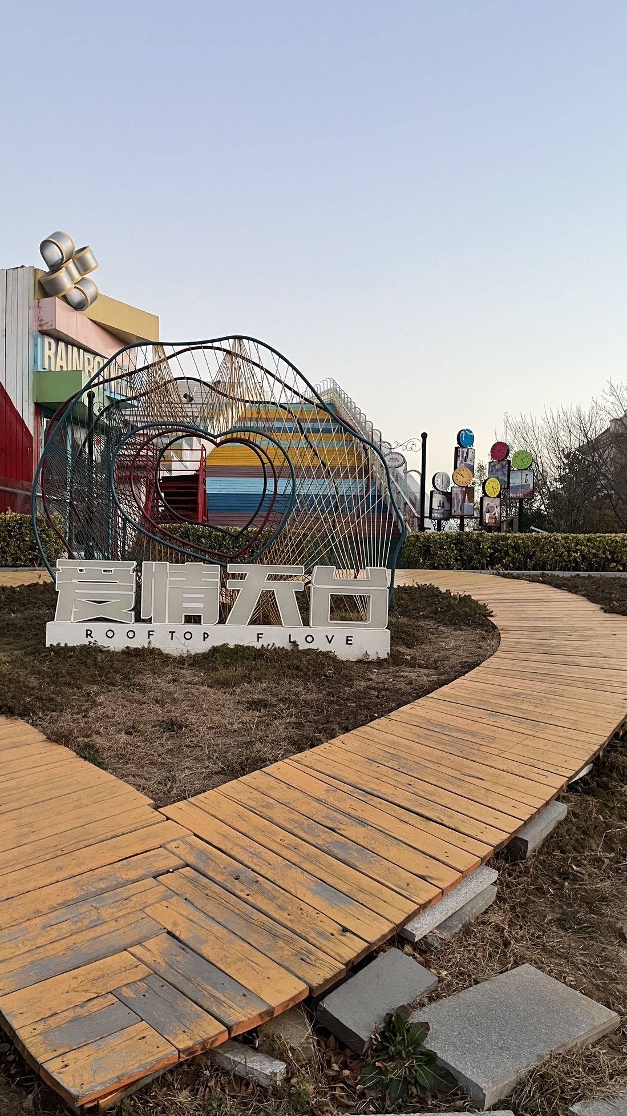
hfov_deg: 40.0
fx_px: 857
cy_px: 557
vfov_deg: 66.1
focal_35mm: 29
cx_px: 251
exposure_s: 1/60
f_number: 1.6
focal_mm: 5.1
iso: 250
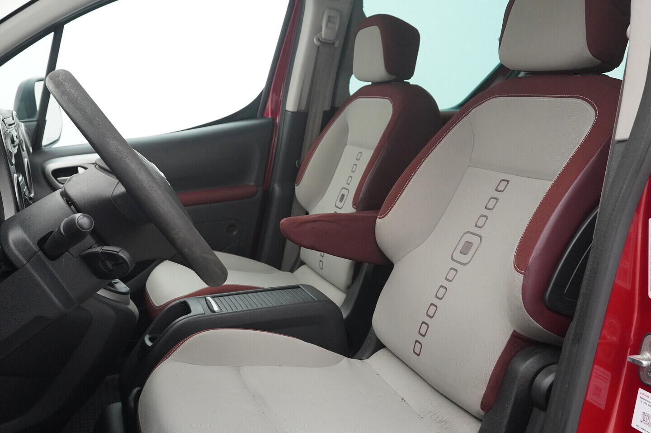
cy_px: 216
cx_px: 326
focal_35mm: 36
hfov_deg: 53.2
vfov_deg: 36.8
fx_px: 650
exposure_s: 1/320
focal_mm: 24
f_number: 5.6
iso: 4000
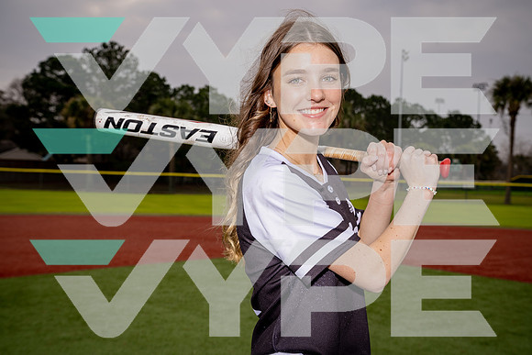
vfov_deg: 28.7
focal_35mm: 47
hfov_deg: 41.9
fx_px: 695
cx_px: 266
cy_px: 178
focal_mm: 47
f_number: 7.1
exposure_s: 1/250
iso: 100
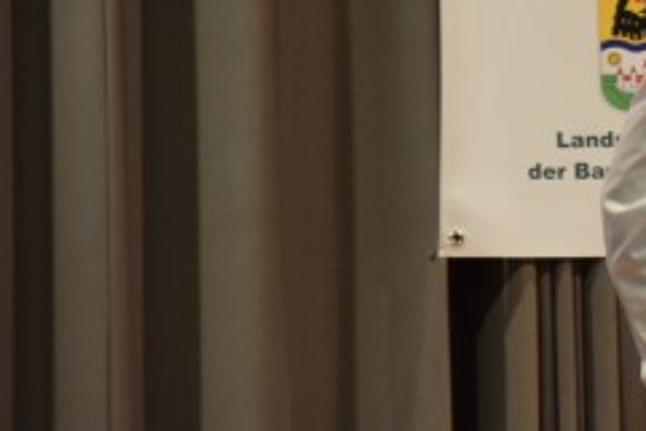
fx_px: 9384
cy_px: -154
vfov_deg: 2.6
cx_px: 1035
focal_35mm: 523
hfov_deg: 3.9
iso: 1250
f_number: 5.6
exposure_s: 1/60
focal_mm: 105
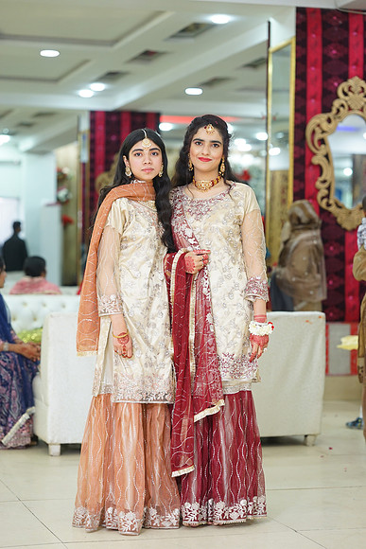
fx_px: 1295
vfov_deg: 23.9
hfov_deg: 16.1
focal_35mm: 85
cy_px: 274
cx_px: 183
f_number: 2.8
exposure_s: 1/160
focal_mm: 85
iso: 640
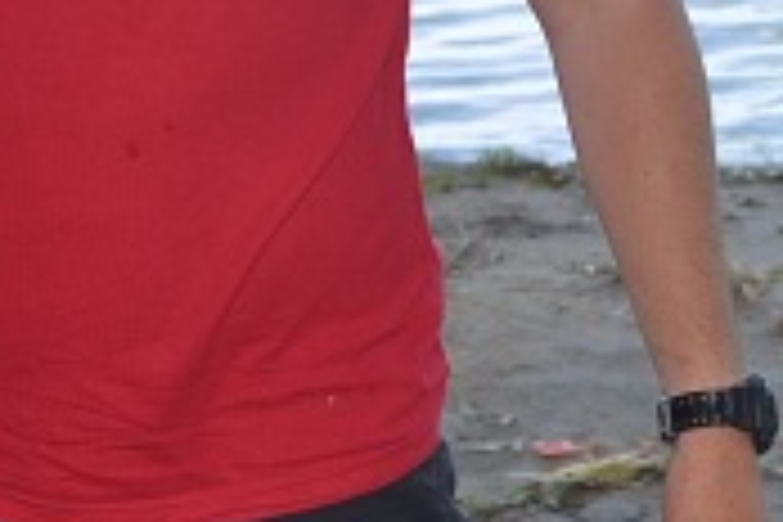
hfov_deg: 12.7
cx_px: 207
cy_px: -117
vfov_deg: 8.4
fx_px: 3496
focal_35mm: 161
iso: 100
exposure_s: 1/125
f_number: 4.2
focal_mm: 31
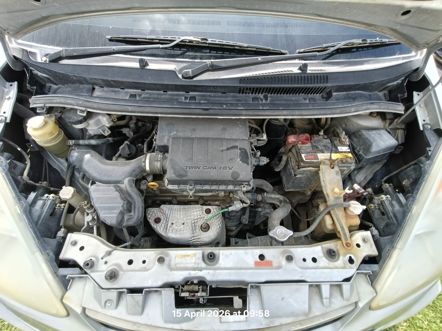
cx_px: 221
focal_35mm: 16
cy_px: 166
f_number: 2.2
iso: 64
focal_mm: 1.68
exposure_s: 1/102
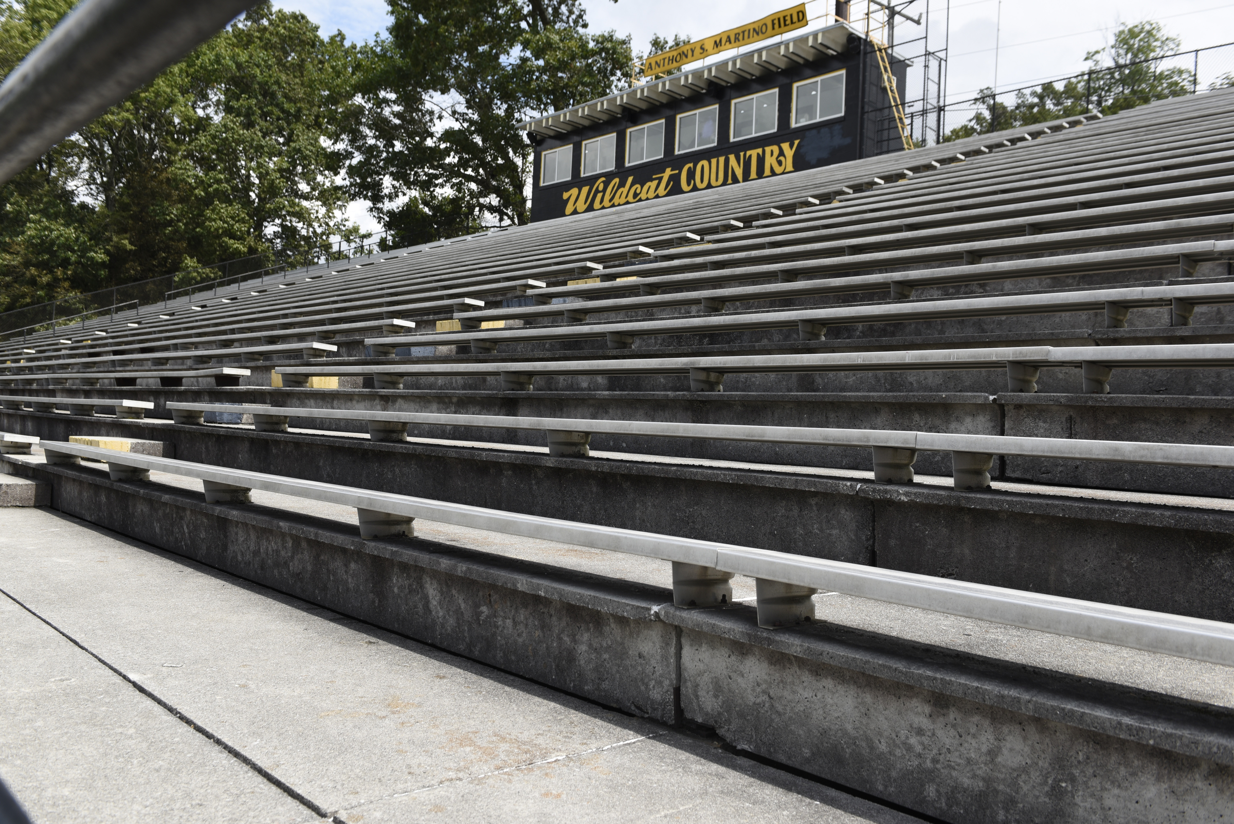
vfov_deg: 42.4
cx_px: 617
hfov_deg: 60.3
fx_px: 1063
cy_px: 412
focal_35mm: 31
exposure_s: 1/320
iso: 100
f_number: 7.1
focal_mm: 31
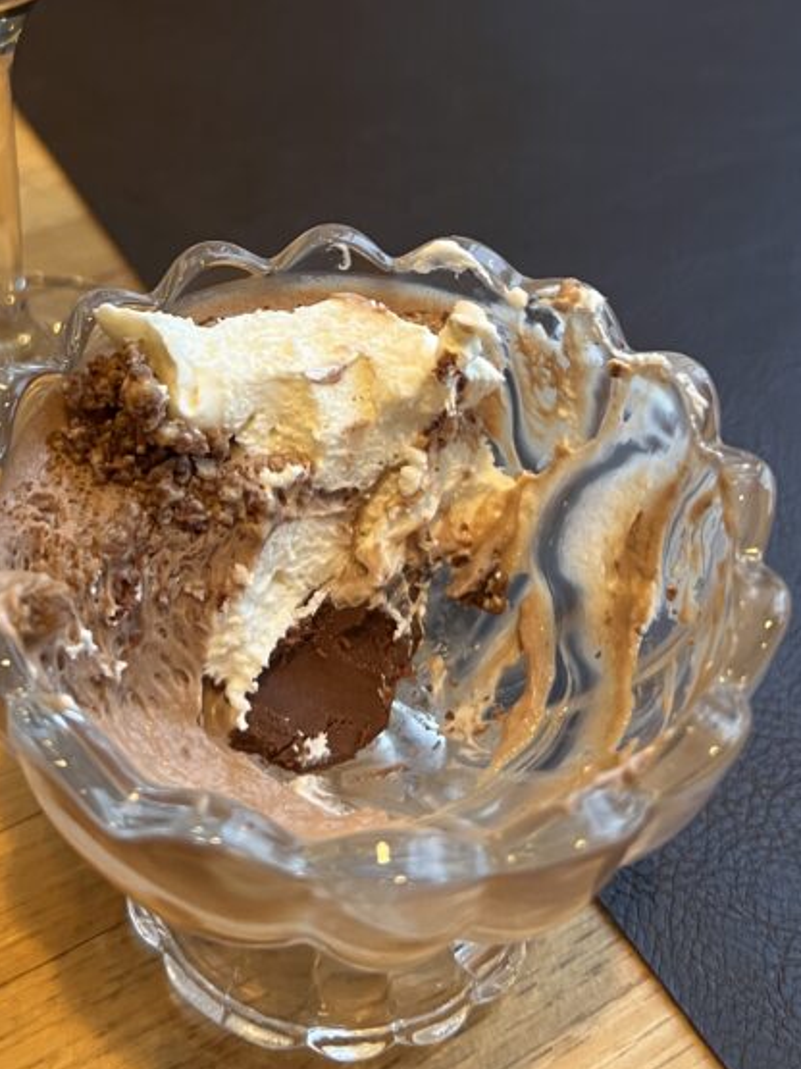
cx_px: 262
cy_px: 214
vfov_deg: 38.2
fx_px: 1482
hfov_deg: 30.0
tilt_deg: -38.4
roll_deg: -1.2
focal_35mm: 48
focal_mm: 5.7
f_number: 1.5
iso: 400
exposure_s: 1/40
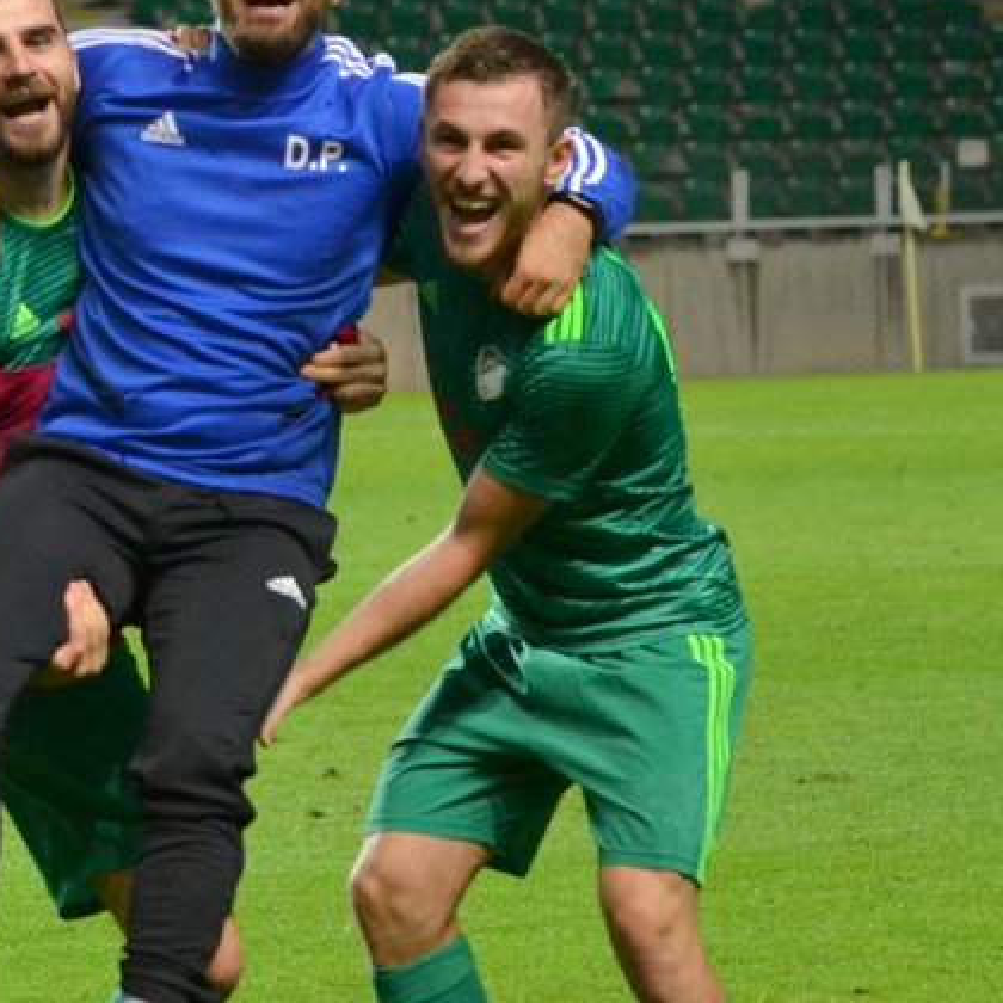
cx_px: 143
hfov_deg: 5.4
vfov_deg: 5.4
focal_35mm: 327
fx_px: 10720
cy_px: 500
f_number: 4.8
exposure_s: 1/400
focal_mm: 90
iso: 1600
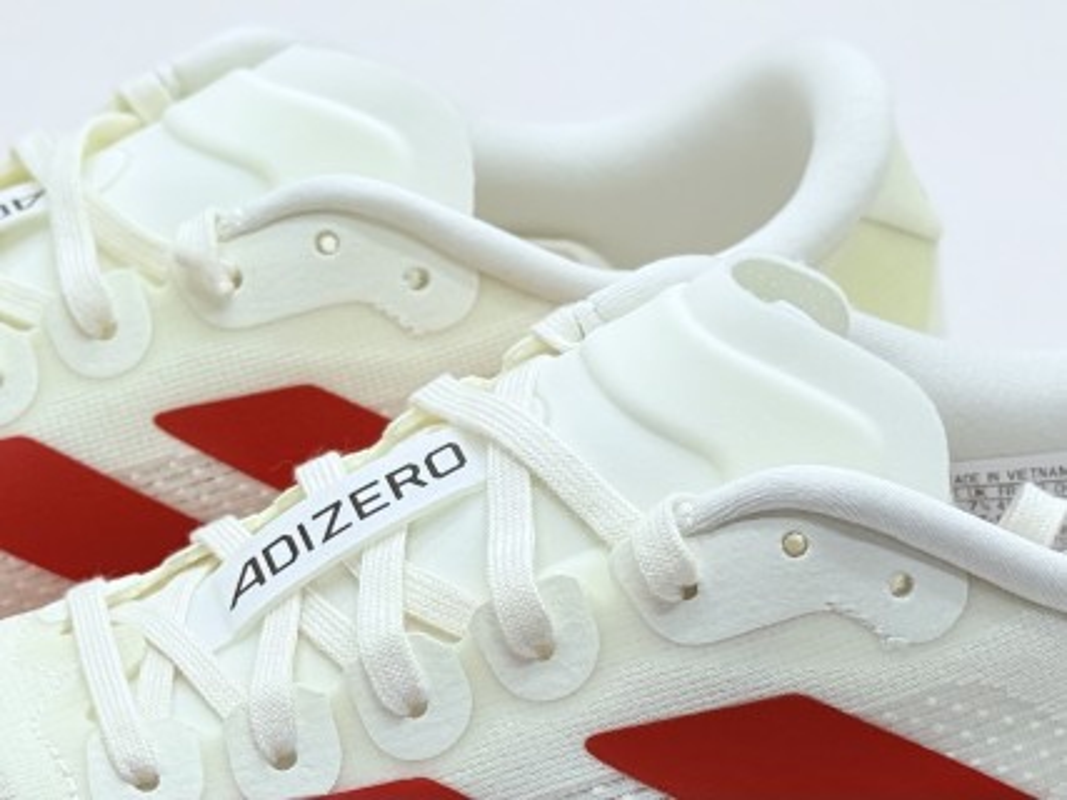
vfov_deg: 30.3
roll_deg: +1.5
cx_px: 534
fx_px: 1479
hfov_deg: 39.7
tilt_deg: -25.9
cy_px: 400
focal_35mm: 48
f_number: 1.78
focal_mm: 6.76
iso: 64
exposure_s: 1/747
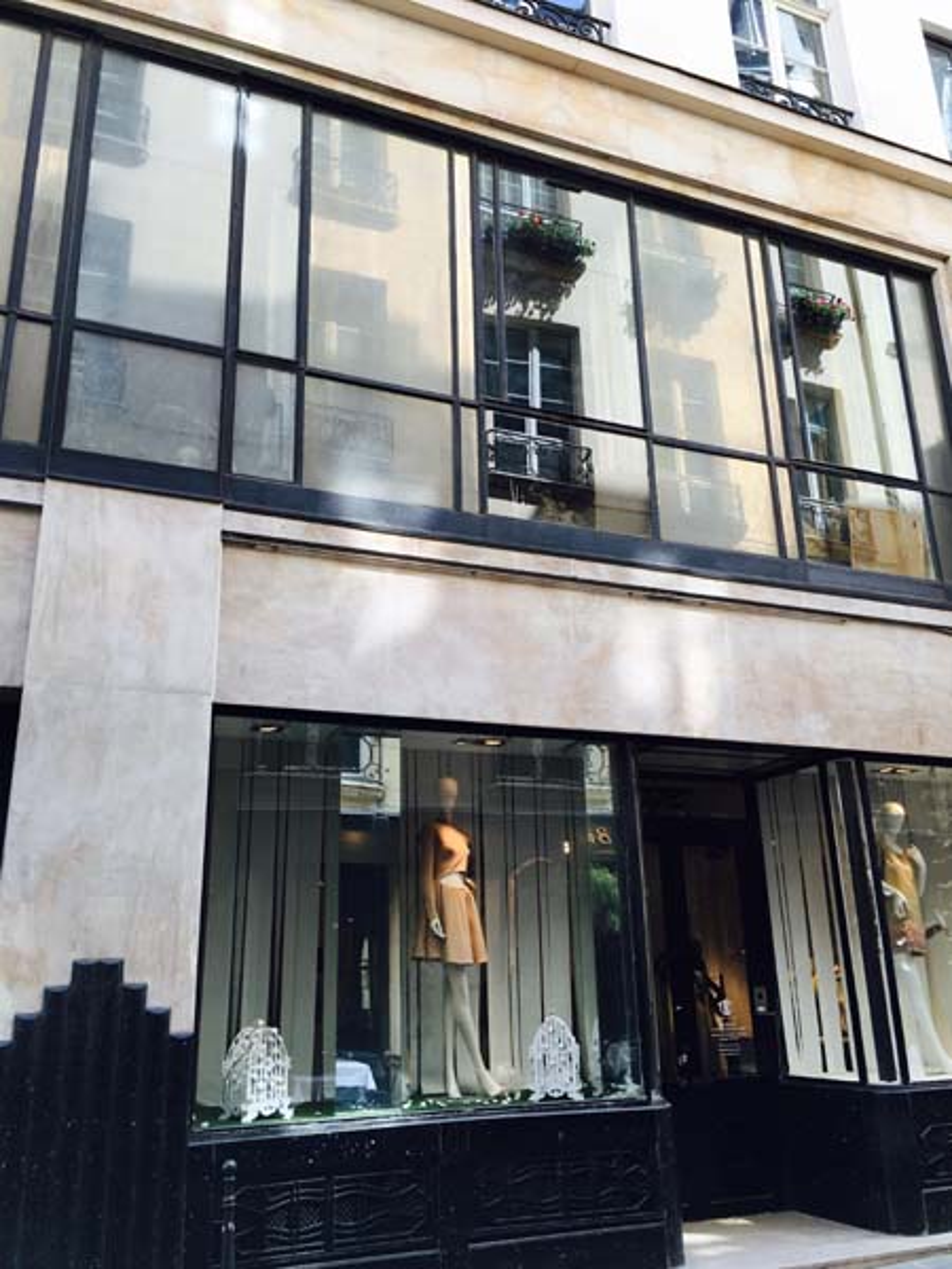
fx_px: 1063
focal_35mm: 29
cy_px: 634
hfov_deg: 48.2
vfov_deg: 61.7
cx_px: 476
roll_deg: +1.2
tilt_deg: +18.6
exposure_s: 1/184
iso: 25
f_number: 2.2
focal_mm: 4.15
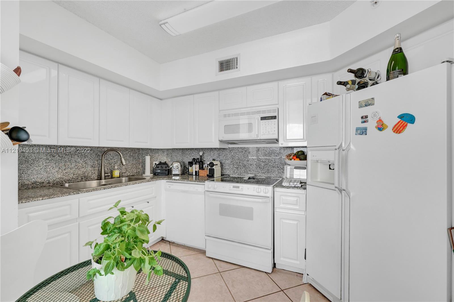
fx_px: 176
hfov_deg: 104.3
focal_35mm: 14
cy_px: 151
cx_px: 227
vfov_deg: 81.1
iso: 1600
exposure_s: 1/160
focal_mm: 14
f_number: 6.3
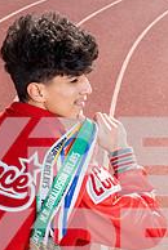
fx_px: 614
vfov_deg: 22.2
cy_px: 249
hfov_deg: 15.4
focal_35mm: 88
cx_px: 16
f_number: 9
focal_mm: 38
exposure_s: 1/200
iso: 125
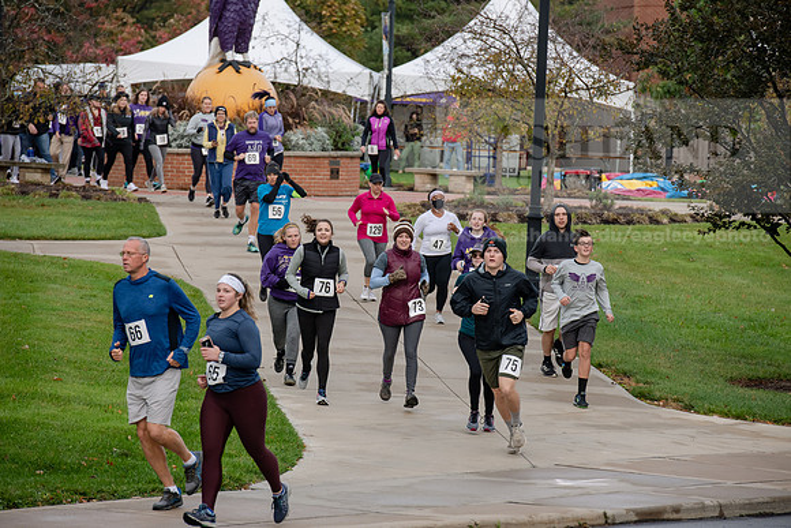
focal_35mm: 200
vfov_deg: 6.9
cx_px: 396
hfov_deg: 10.3
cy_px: 264
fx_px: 4395
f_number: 6.3
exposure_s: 1/500
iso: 640
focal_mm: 200
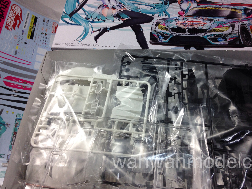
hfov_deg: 50.0
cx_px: 141
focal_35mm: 37
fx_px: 269
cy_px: 84
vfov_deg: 38.6
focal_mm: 4.12
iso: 80
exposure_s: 1/120
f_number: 2.4
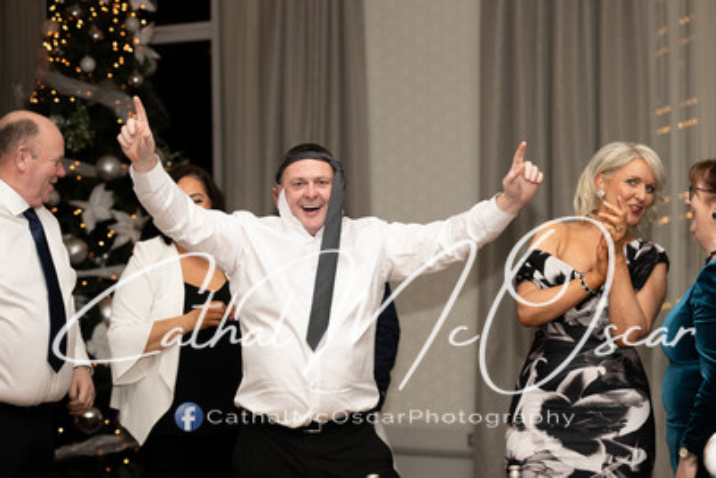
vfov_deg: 16.7
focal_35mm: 82
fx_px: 1631
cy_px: 239
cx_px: 358
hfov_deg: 24.8
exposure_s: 1/200
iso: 400
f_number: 2.8
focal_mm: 82
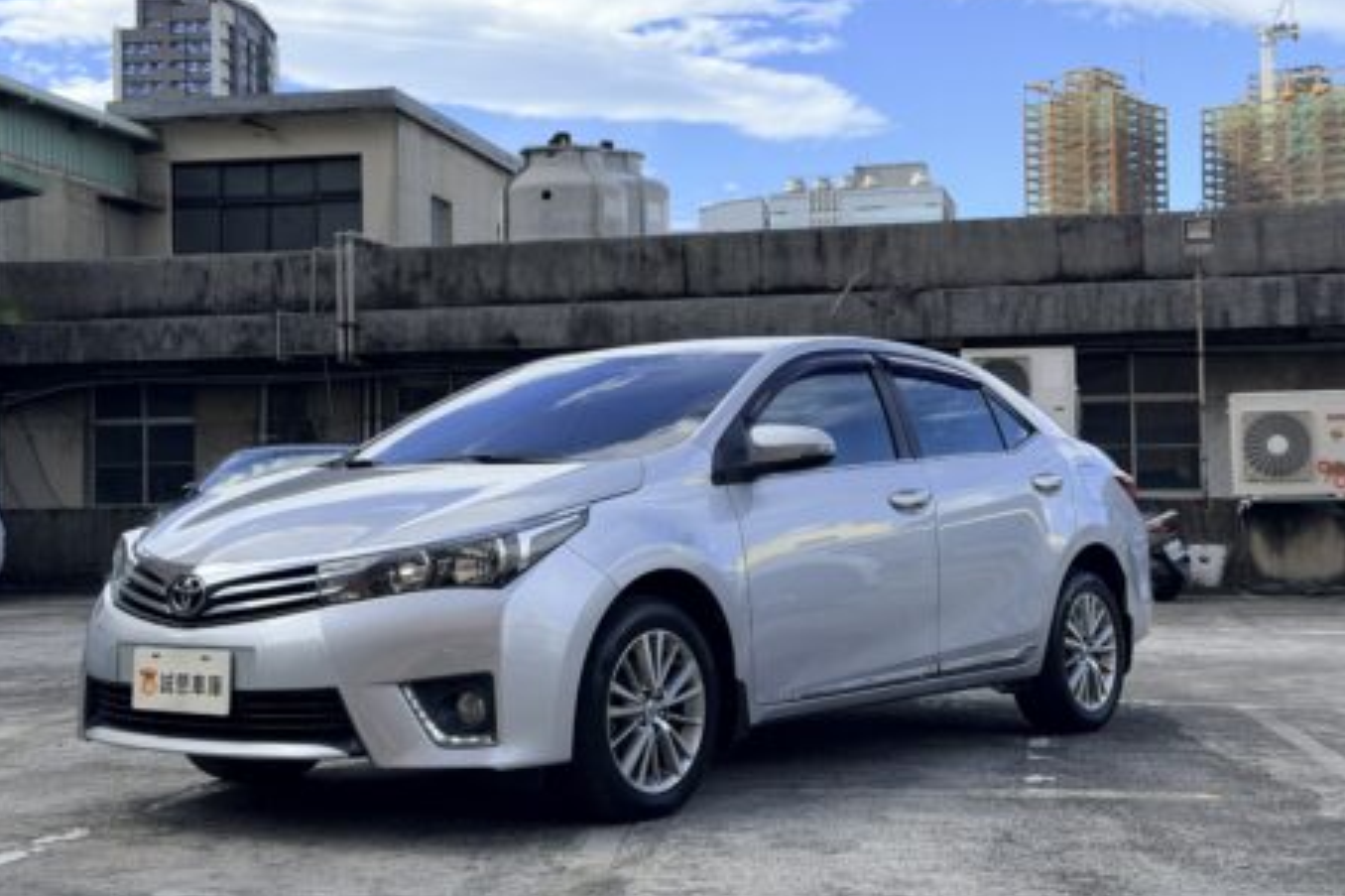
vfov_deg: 25.5
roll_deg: +1.2
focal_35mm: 53
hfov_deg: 37.5
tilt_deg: +2.7
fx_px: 1979
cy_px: 402
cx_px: 634
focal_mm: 6.76
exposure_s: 1/3378
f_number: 1.78
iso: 100
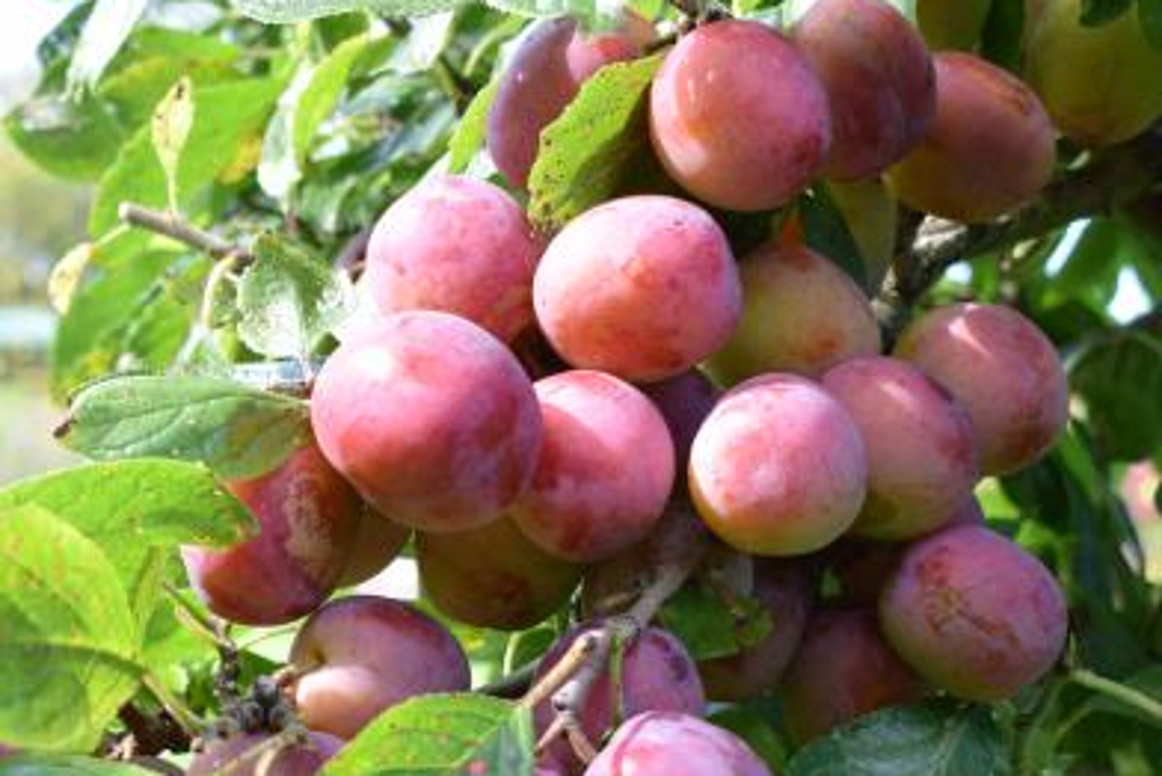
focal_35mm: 78
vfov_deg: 17.4
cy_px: 566
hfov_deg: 25.9
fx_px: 2519
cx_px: 439
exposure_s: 1/200
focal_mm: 34
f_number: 7.1
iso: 400
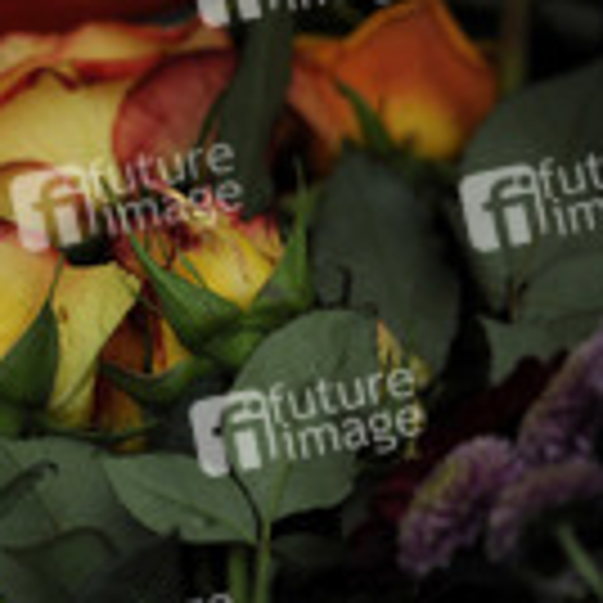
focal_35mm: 500
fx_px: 9854
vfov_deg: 3.5
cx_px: -266
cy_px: 310
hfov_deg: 3.5
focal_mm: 175
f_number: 3.5
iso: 1000
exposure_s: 1/500
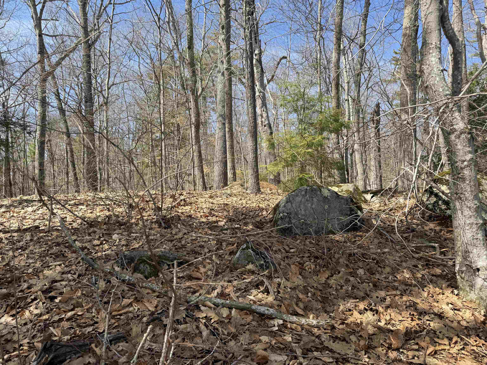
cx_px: 244
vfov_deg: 56.8
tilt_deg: +4.8
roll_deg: +1.9
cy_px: 182
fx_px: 338
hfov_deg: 71.6
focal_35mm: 24
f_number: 1.78
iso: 80
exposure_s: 1/1812
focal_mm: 6.76
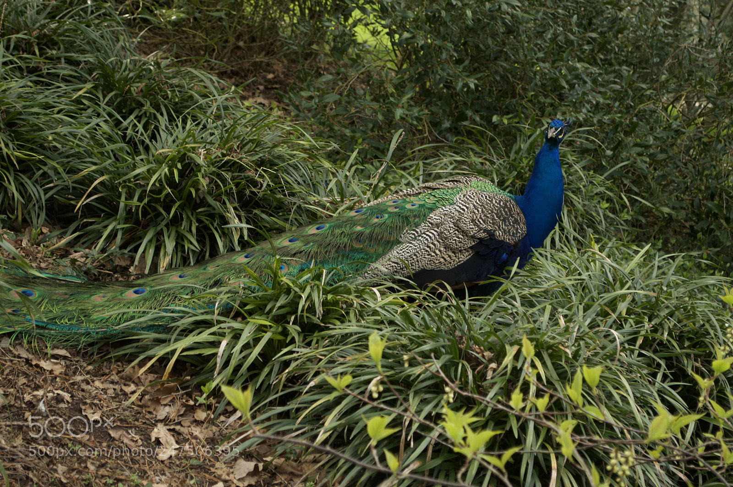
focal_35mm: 82
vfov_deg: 16.5
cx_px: 366
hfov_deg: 24.6
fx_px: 1678
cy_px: 244
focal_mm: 55
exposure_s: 1/60
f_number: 5.6
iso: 200
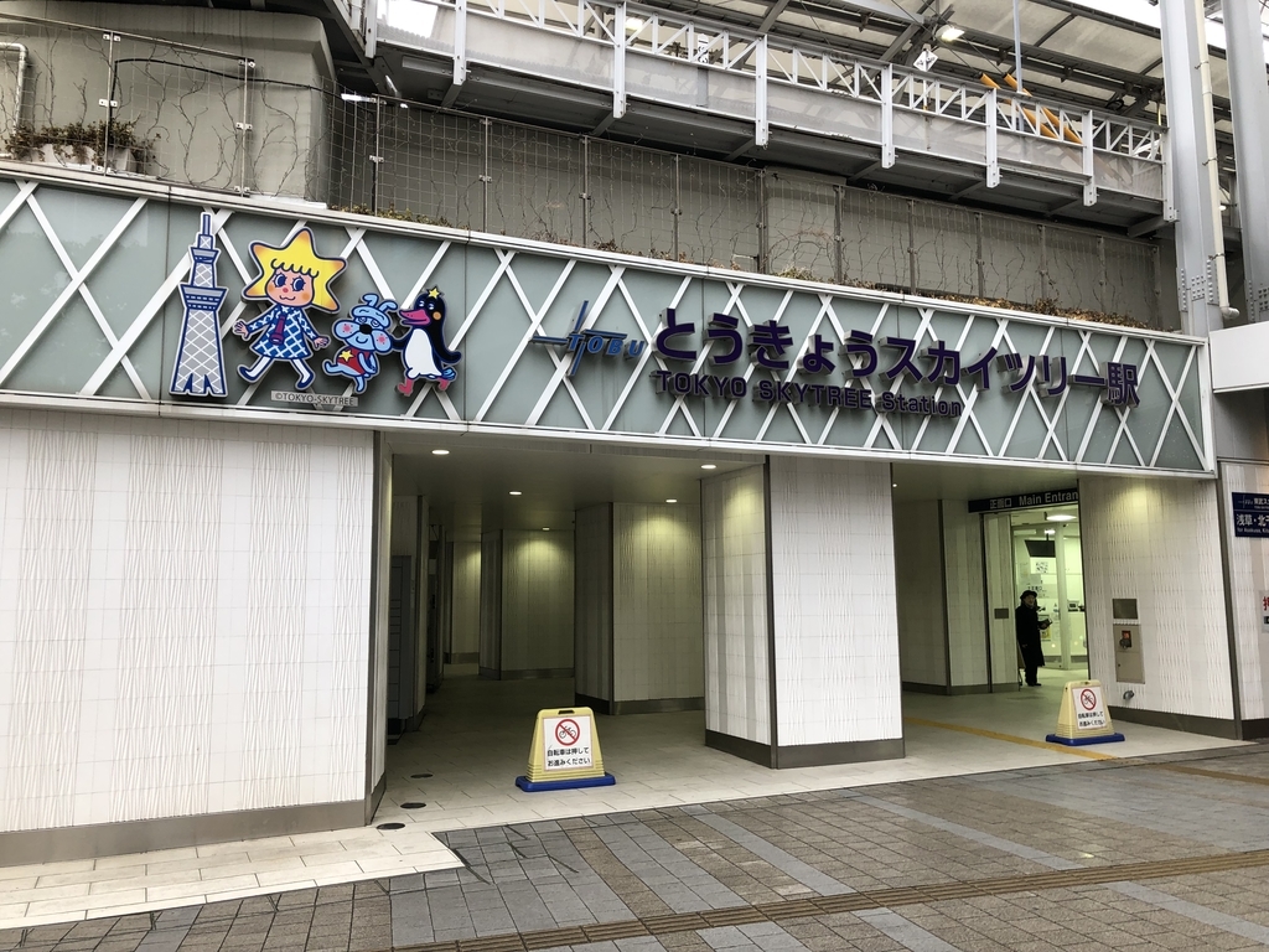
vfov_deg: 49.7
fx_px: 1026
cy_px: 476
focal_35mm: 28
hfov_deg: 63.4
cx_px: 634
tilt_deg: +7.0
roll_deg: -0.5
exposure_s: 1/120
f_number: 1.8
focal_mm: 4
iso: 50
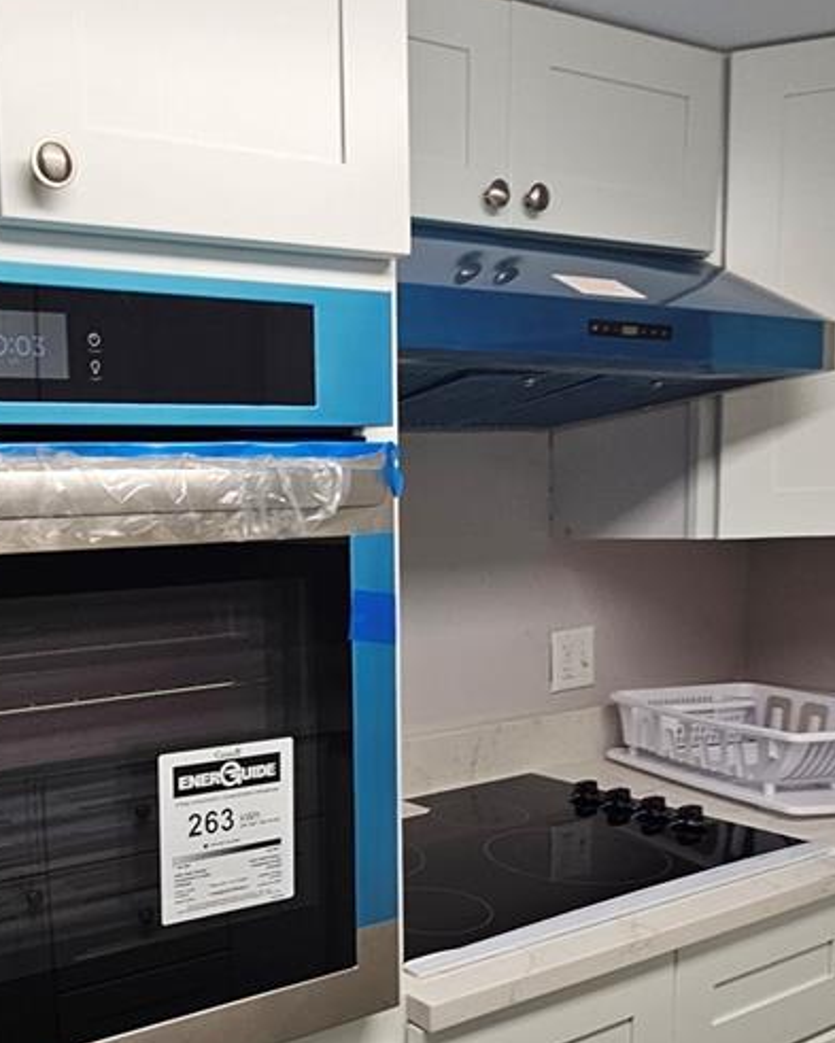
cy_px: 639
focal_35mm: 31
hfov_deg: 44.3
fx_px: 957
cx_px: 142
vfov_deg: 56.6
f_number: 2.2
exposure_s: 1/60
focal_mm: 2.2
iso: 50
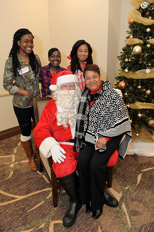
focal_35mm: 28
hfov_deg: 46.4
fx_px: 180
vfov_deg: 65.5
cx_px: 77
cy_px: 116
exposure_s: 1/100
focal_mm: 28
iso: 1600
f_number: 4
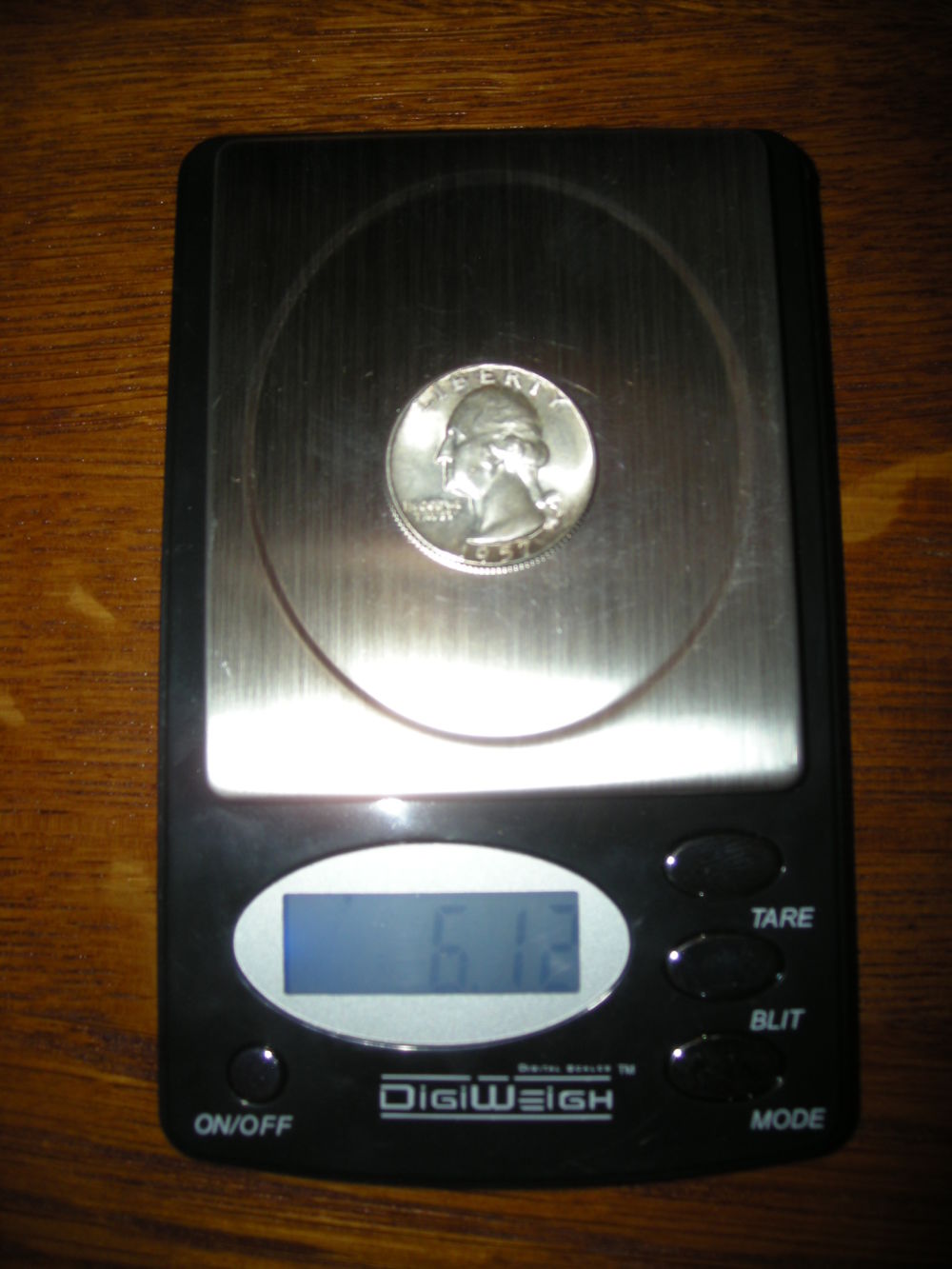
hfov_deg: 40.7
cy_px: 634
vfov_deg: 52.6
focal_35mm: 35
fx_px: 1283
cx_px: 476
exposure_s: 1/60
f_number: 5.7
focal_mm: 5.7
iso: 50
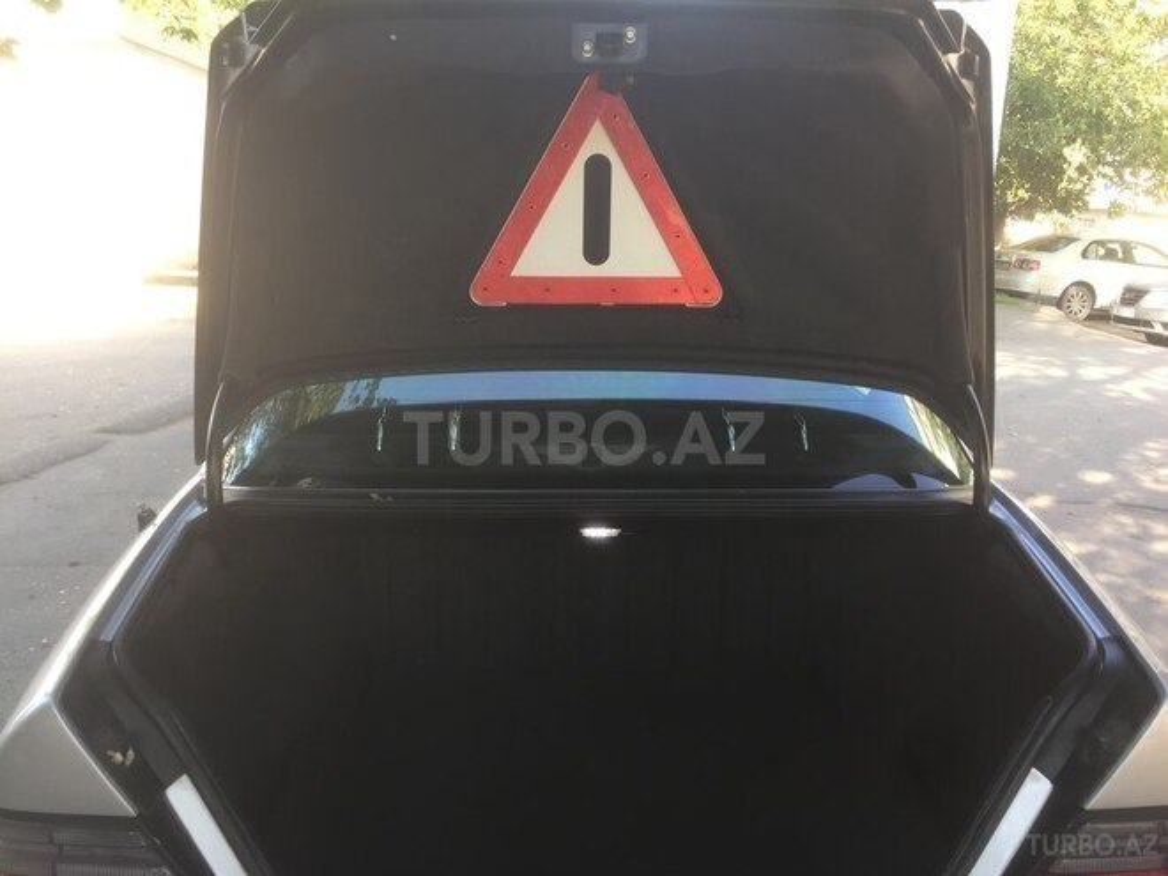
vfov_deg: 48.2
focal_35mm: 29
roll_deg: -1.8
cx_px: 584
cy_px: 438
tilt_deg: -9.9
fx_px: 979
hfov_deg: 61.7
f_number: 2.2
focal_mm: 4.15
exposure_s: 1/106
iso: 32
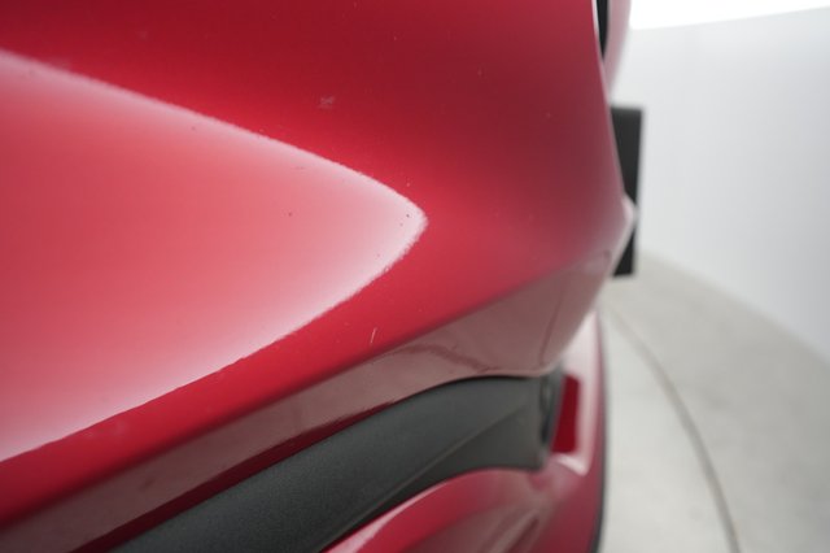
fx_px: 645
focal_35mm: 28
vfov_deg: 46.4
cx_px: 415
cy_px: 276
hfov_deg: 65.5
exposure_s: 1/80
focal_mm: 28
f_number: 4.5
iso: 3200
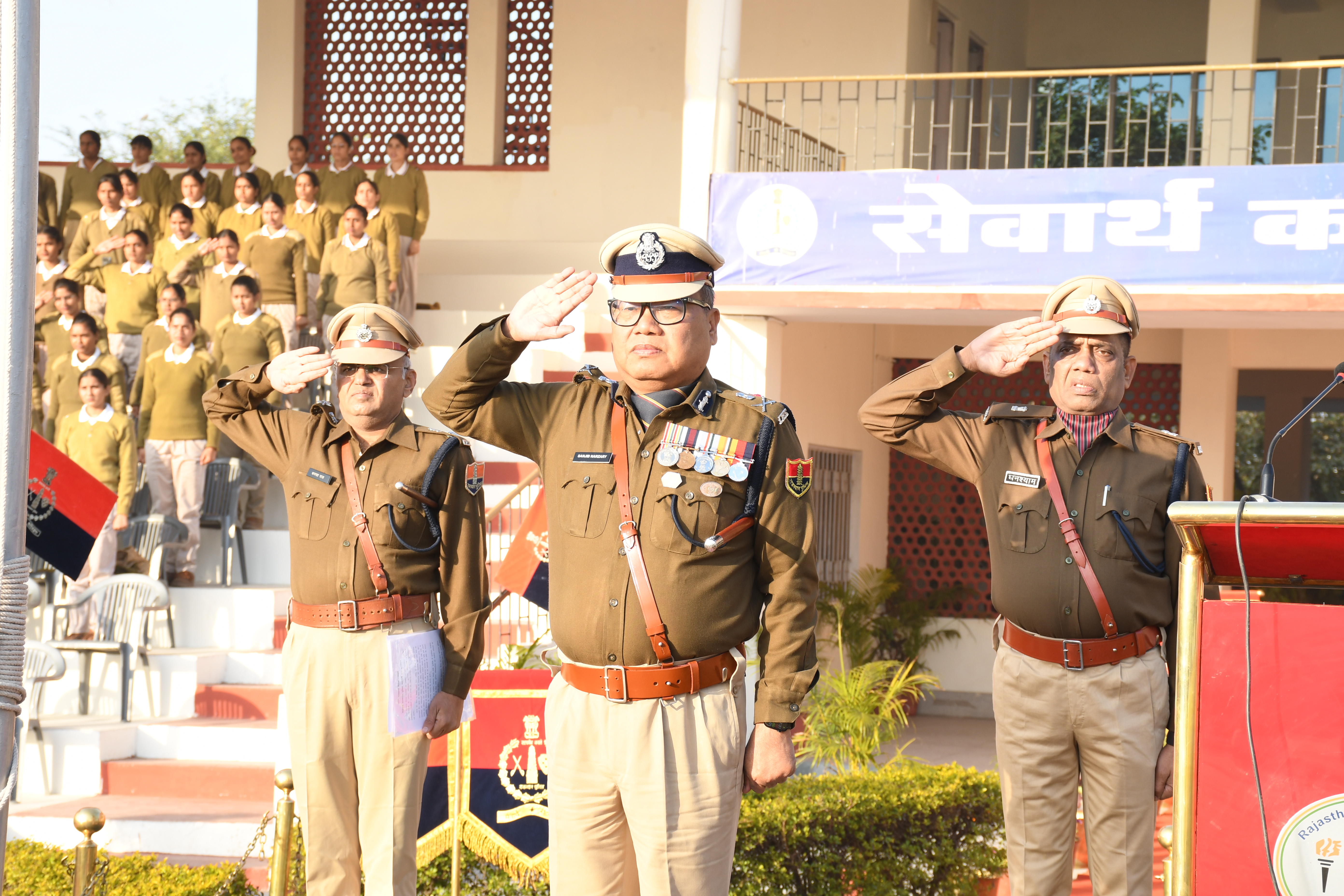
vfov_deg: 17.5
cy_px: 448
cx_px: 672
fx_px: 2912
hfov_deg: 26.0
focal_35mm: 78
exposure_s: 1/125
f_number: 7.1
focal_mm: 52
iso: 200
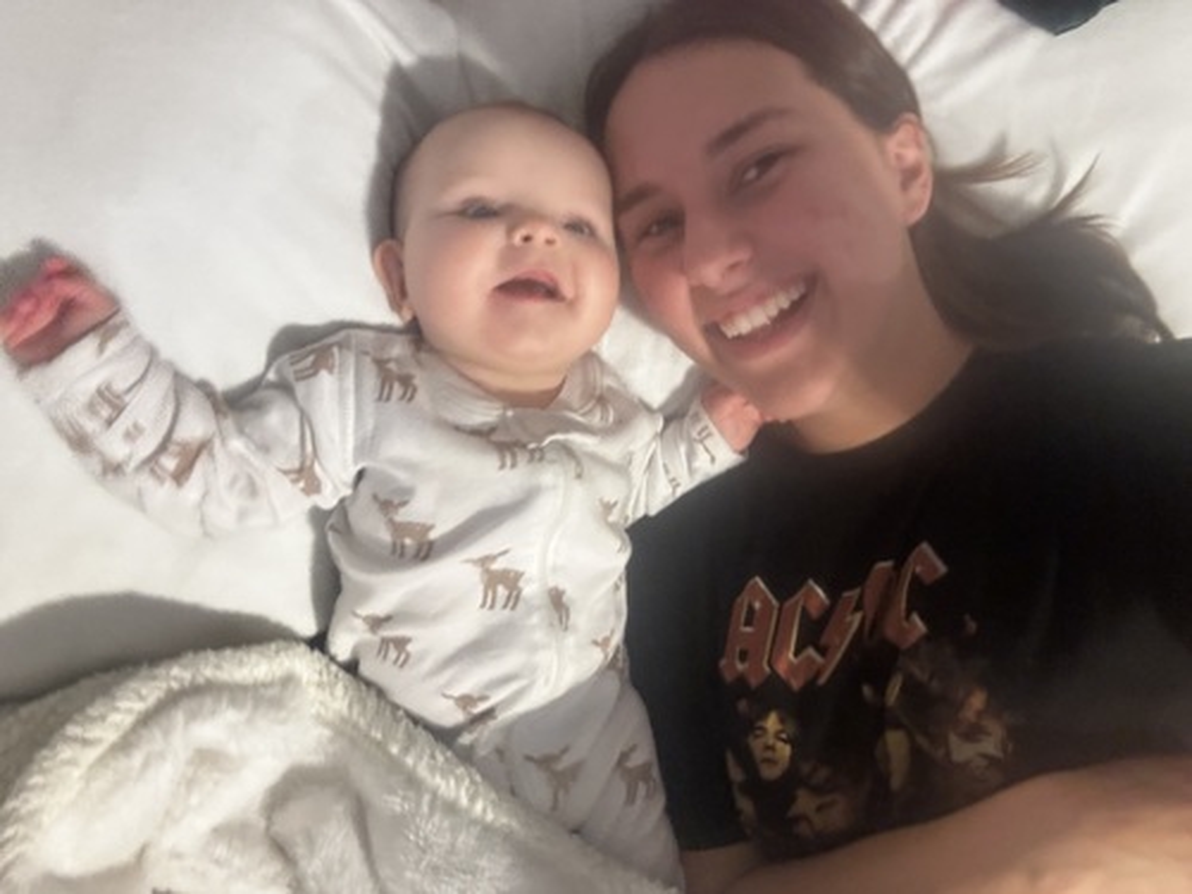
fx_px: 792
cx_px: 596
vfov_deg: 58.9
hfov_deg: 73.9
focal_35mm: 23
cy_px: 447
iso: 320
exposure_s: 1/30
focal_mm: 2.69
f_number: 1.9
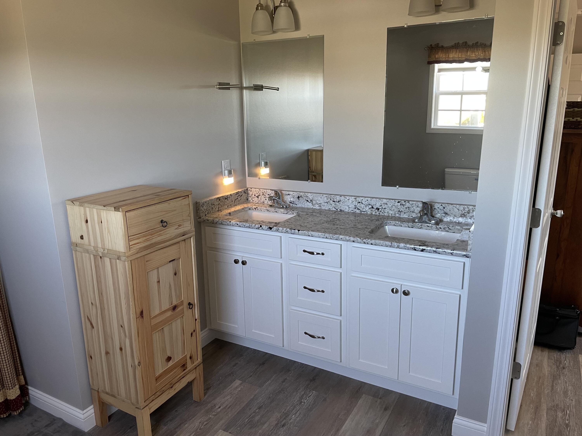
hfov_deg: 67.3
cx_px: 291
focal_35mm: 26
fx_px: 437
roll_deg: +1.0
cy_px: 218
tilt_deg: -14.7
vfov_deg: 53.1
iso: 125
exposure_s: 1/60
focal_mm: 4.2
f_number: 1.6
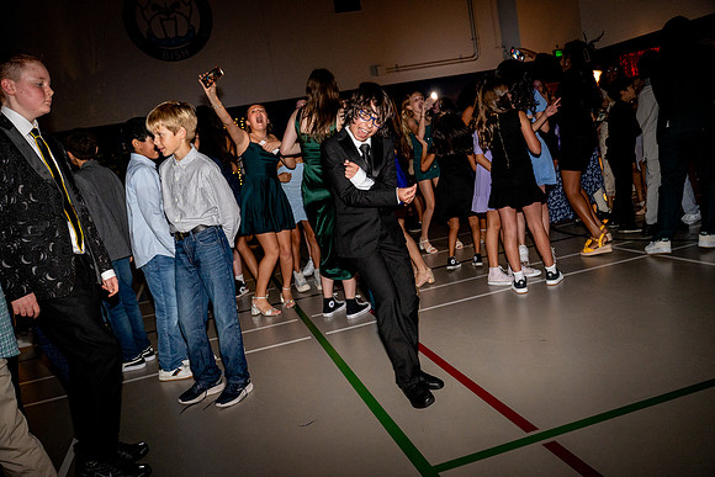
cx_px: 358
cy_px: 238
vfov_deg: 42.3
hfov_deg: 60.3
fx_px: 616
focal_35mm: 31
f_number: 4
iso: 1250
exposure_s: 1/100
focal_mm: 31
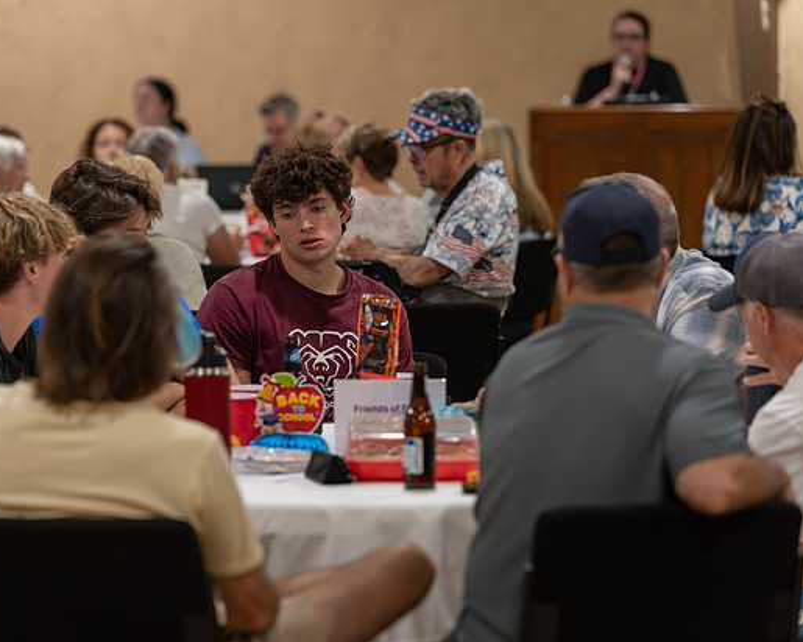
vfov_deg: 8.8
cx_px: 322
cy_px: 333
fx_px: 4183
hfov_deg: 11.0
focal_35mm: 176
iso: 2000
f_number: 3.5
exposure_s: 1/400
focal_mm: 150
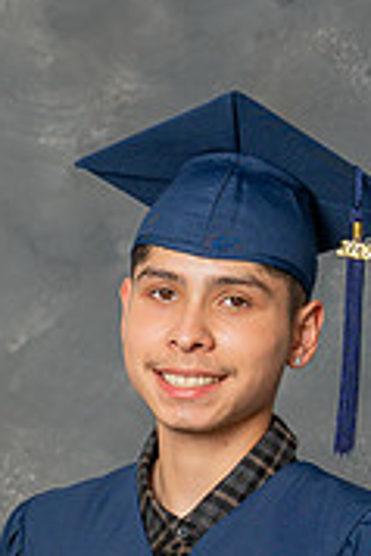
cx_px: 91
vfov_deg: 10.0
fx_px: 3132
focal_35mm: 203
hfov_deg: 6.8
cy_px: 684
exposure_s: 1/200
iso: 200
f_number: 4.5
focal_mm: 50
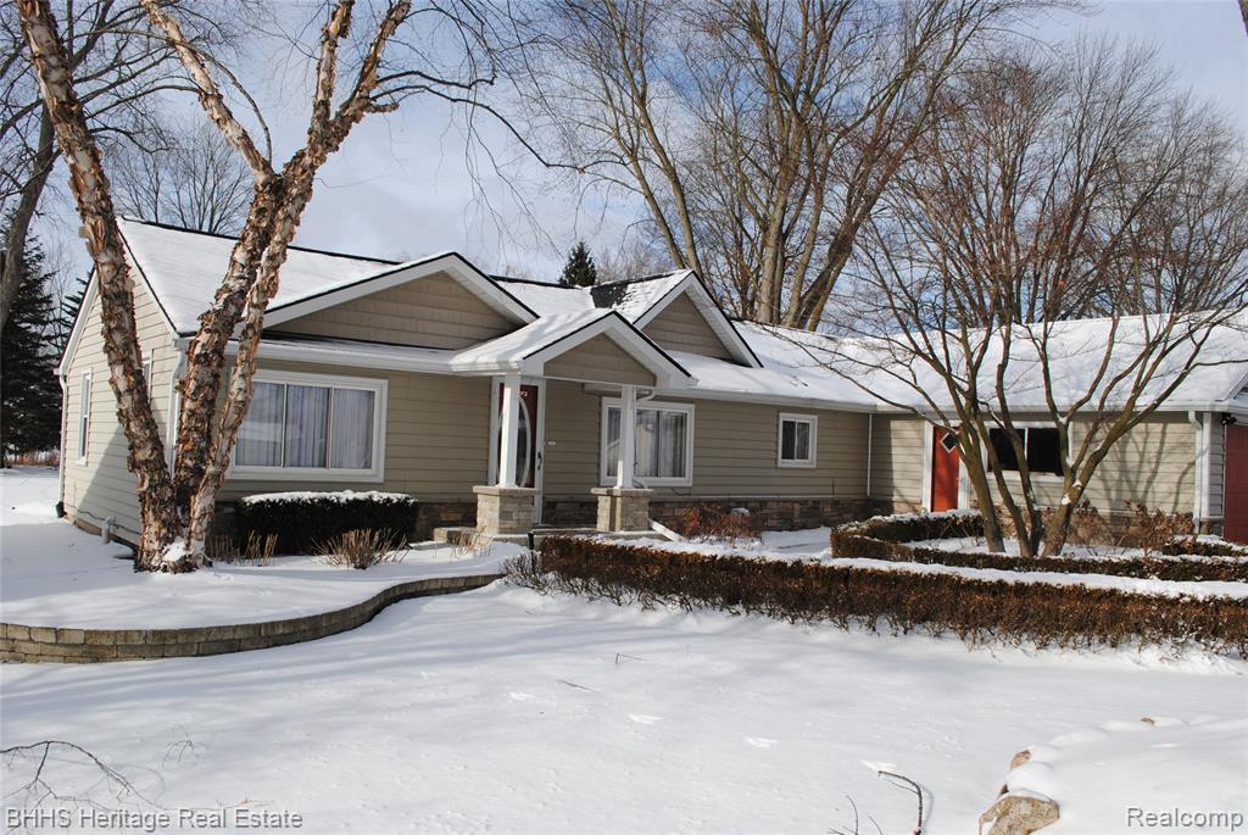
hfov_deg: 67.3
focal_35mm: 27
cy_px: 418
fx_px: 937
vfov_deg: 48.0
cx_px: 624
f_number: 9
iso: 100
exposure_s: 1/320
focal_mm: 18
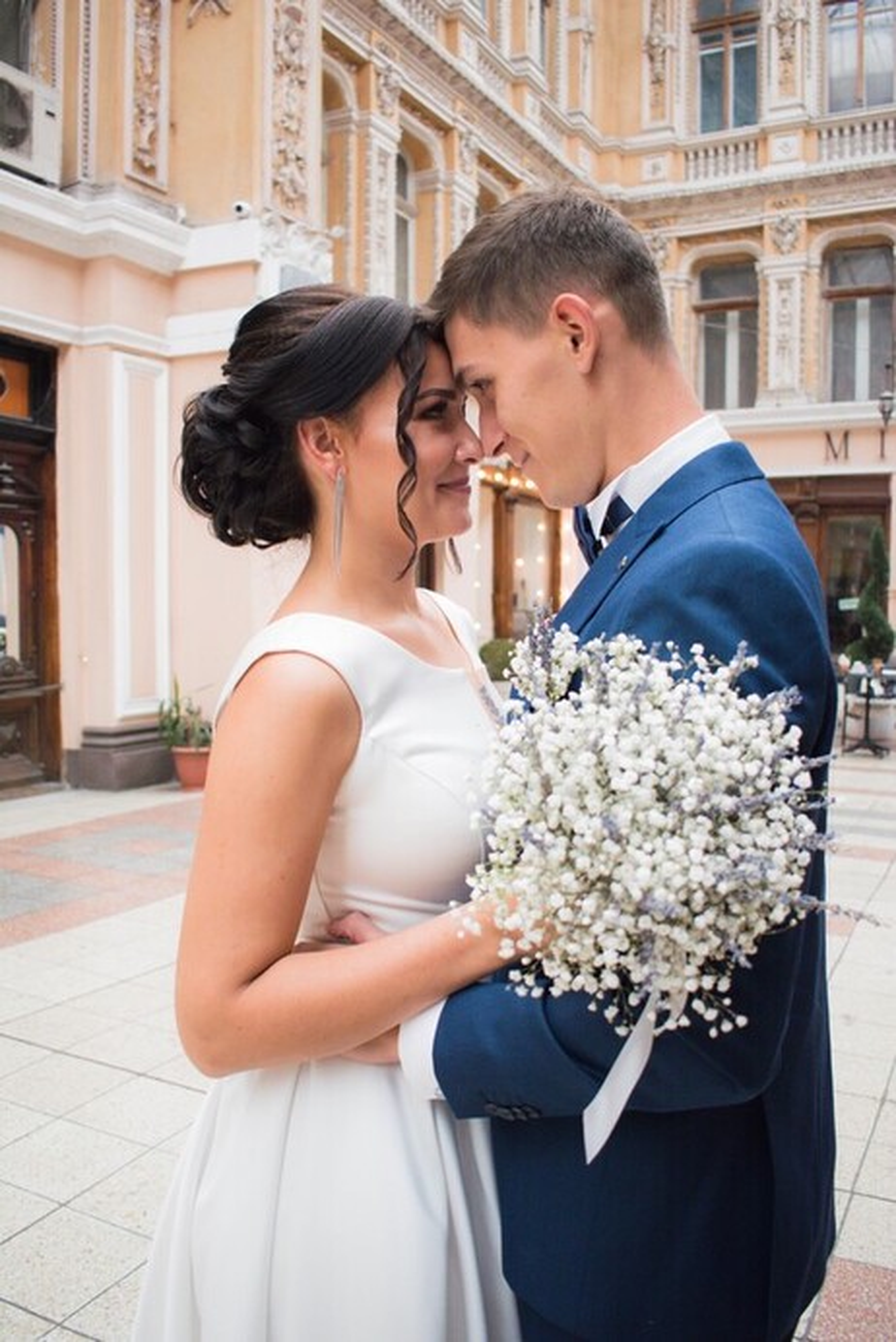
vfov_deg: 57.2
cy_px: 671
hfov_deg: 40.0
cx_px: 448
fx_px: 1231
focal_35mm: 33
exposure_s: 1/400
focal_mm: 22
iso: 100
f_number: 3.8
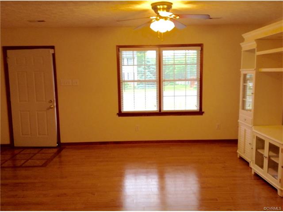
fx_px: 286
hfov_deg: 52.6
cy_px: 106
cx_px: 142
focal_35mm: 35
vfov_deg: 40.7
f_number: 2.4
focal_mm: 4.28
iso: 64
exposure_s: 1/15
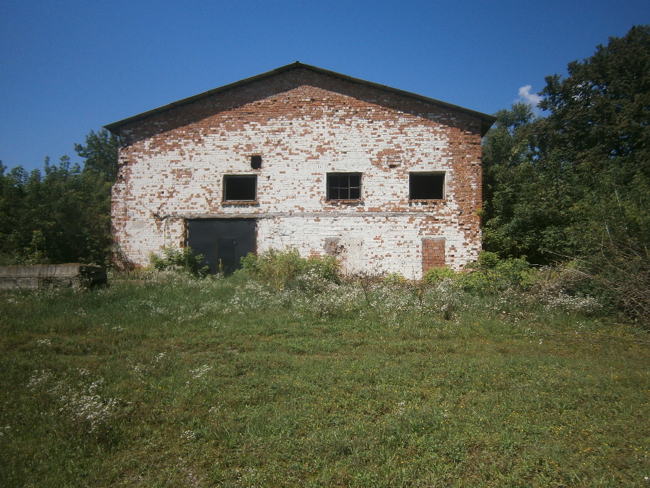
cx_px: 325
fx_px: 488
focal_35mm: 26
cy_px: 244
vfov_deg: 53.1
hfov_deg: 67.3
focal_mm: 4.7
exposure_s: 1/2000
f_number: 2.8
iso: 80
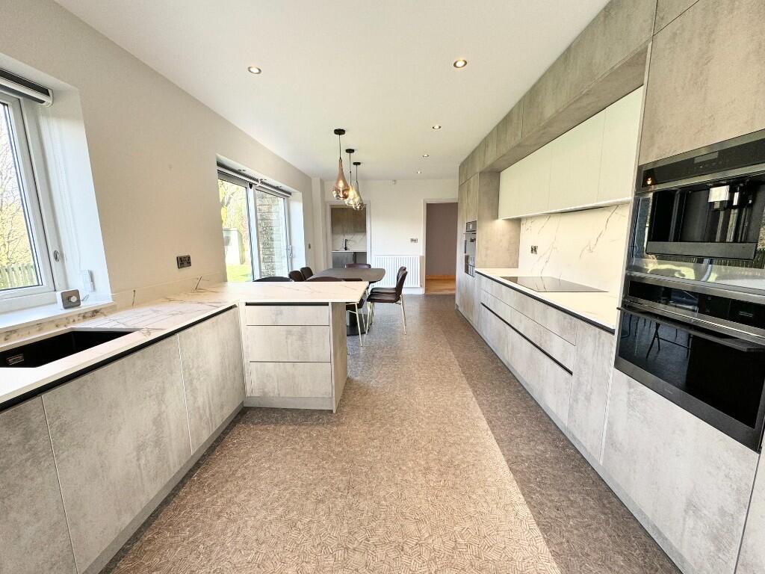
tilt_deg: -9.1
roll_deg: +0.4
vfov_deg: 85.7
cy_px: 287
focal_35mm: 14
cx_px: 382
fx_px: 309
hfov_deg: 102.1
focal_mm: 2.22
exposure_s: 1/99
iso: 100
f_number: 2.2
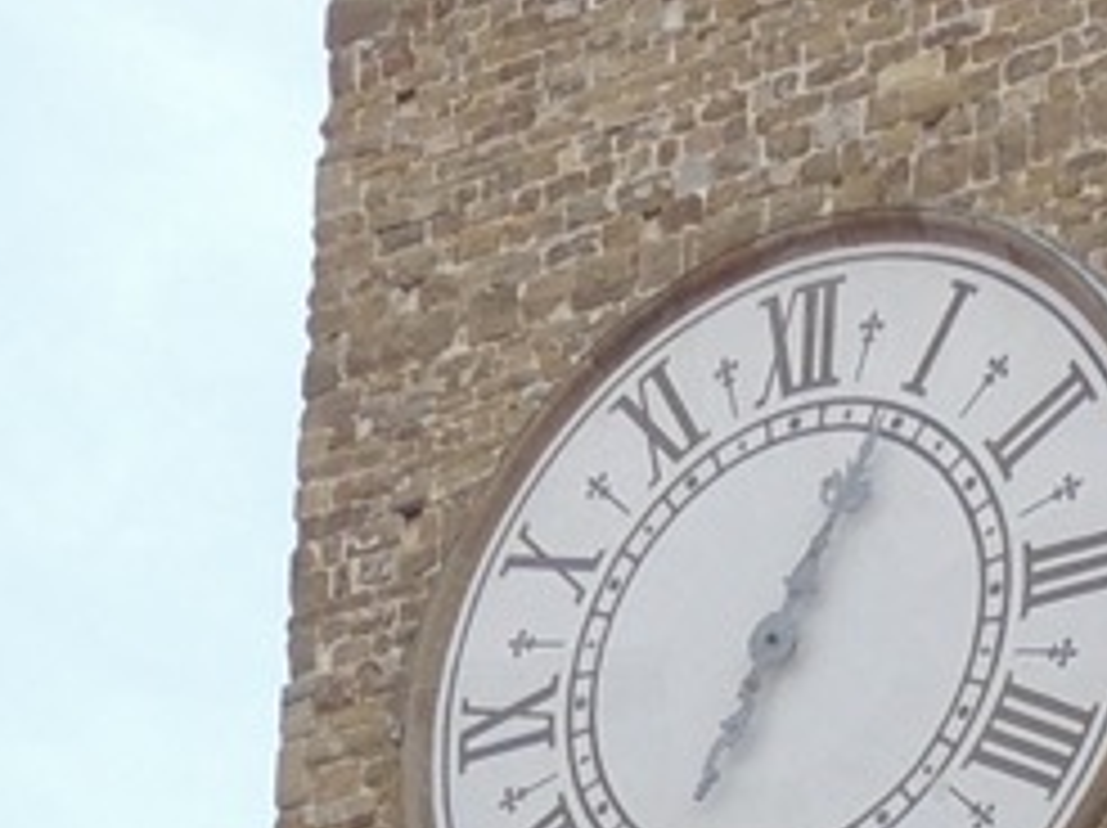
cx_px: 792
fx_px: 7284
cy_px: 2264
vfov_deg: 6.1
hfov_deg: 8.7
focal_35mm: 228
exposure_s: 1/500
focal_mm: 6.2
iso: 100
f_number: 3.3
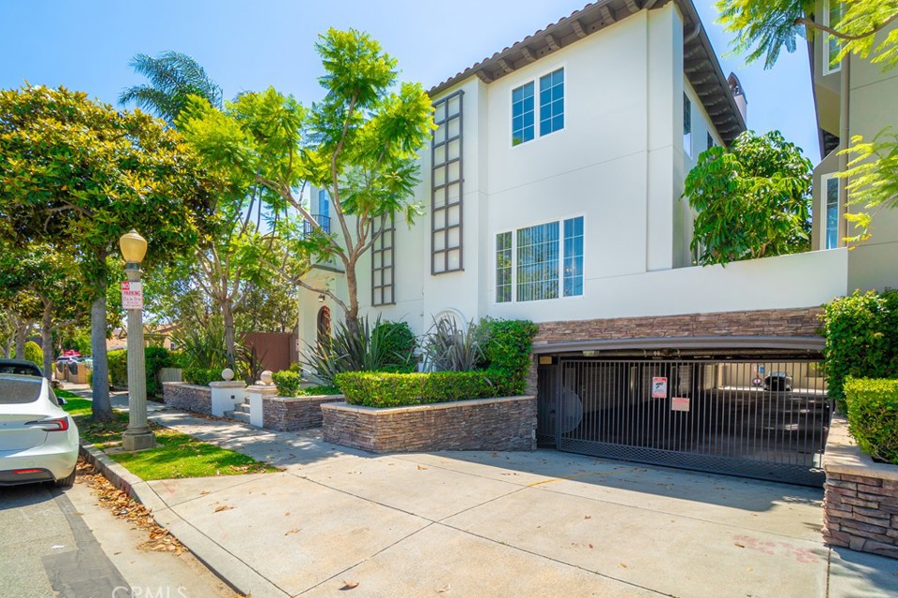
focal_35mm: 16
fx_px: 399
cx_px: 465
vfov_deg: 73.7
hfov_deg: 96.7
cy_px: 289
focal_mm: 10
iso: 100
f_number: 7.1
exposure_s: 1/250
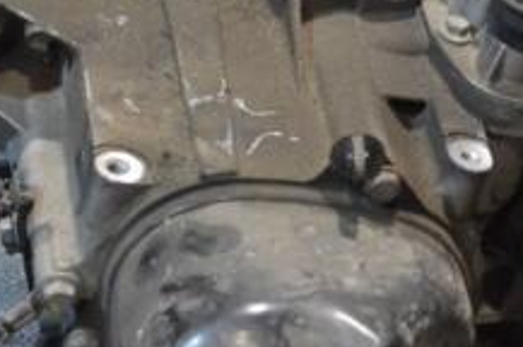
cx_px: 342
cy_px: 118
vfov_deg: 10.3
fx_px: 1929
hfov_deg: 15.4
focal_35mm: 133
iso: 3200
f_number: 5
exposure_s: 1/100
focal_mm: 32
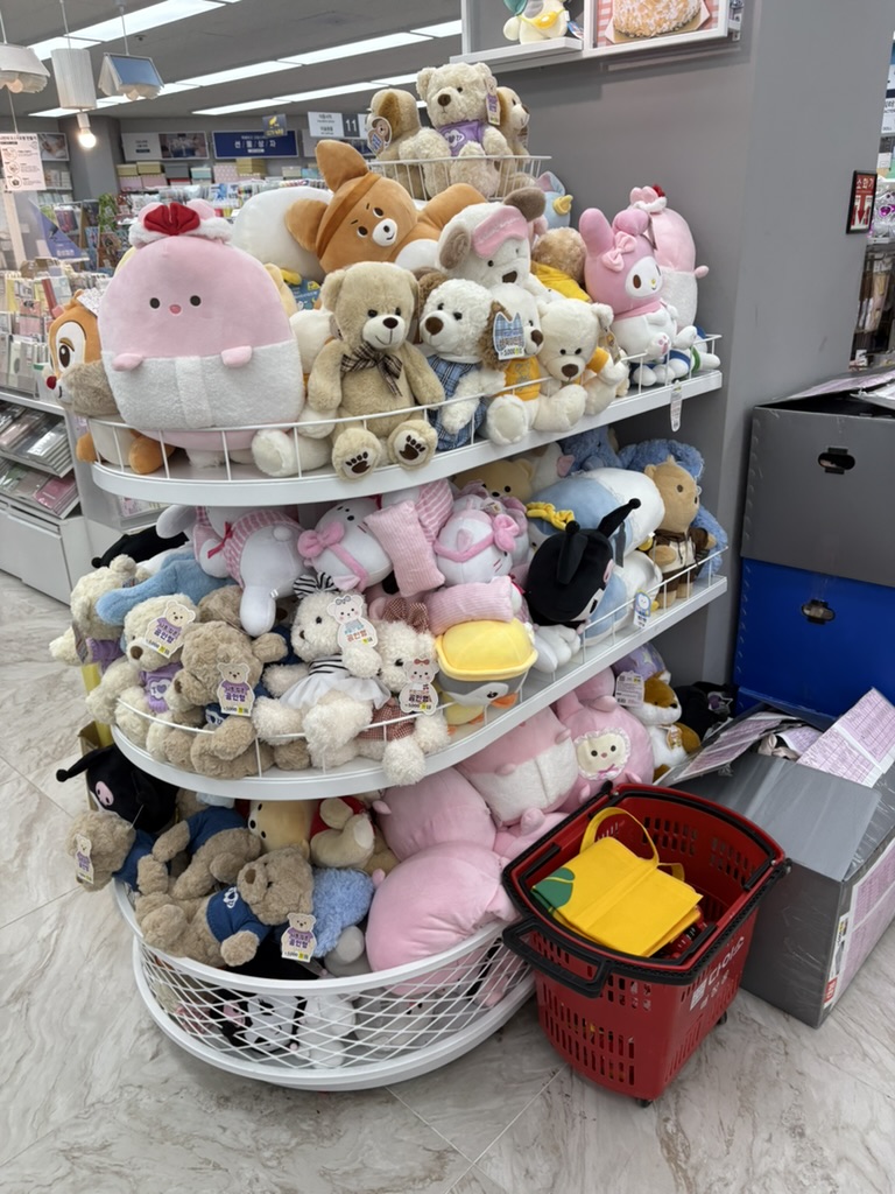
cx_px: 448
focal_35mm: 26
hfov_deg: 53.1
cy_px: 597
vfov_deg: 67.3
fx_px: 896
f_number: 1.6
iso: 32
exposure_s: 1/145
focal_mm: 5.96
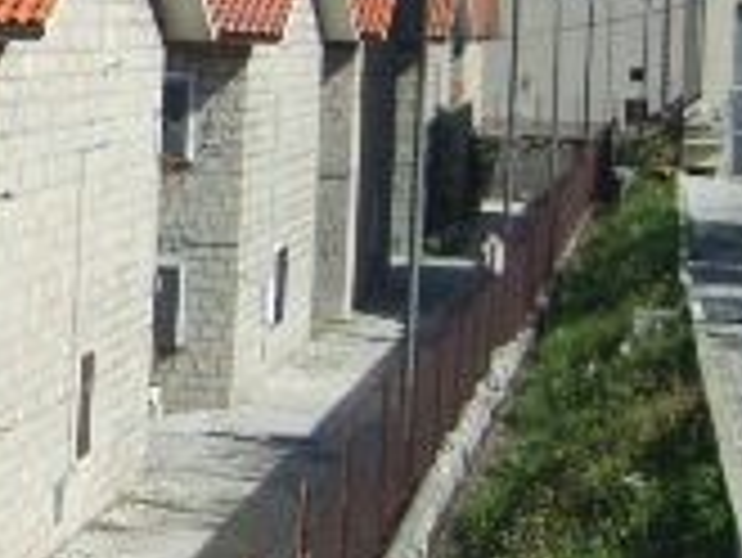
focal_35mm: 136
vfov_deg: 10.9
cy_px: 81
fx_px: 2917
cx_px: -409
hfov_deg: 13.6
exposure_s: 1/180
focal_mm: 5.8
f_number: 7.1
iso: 50
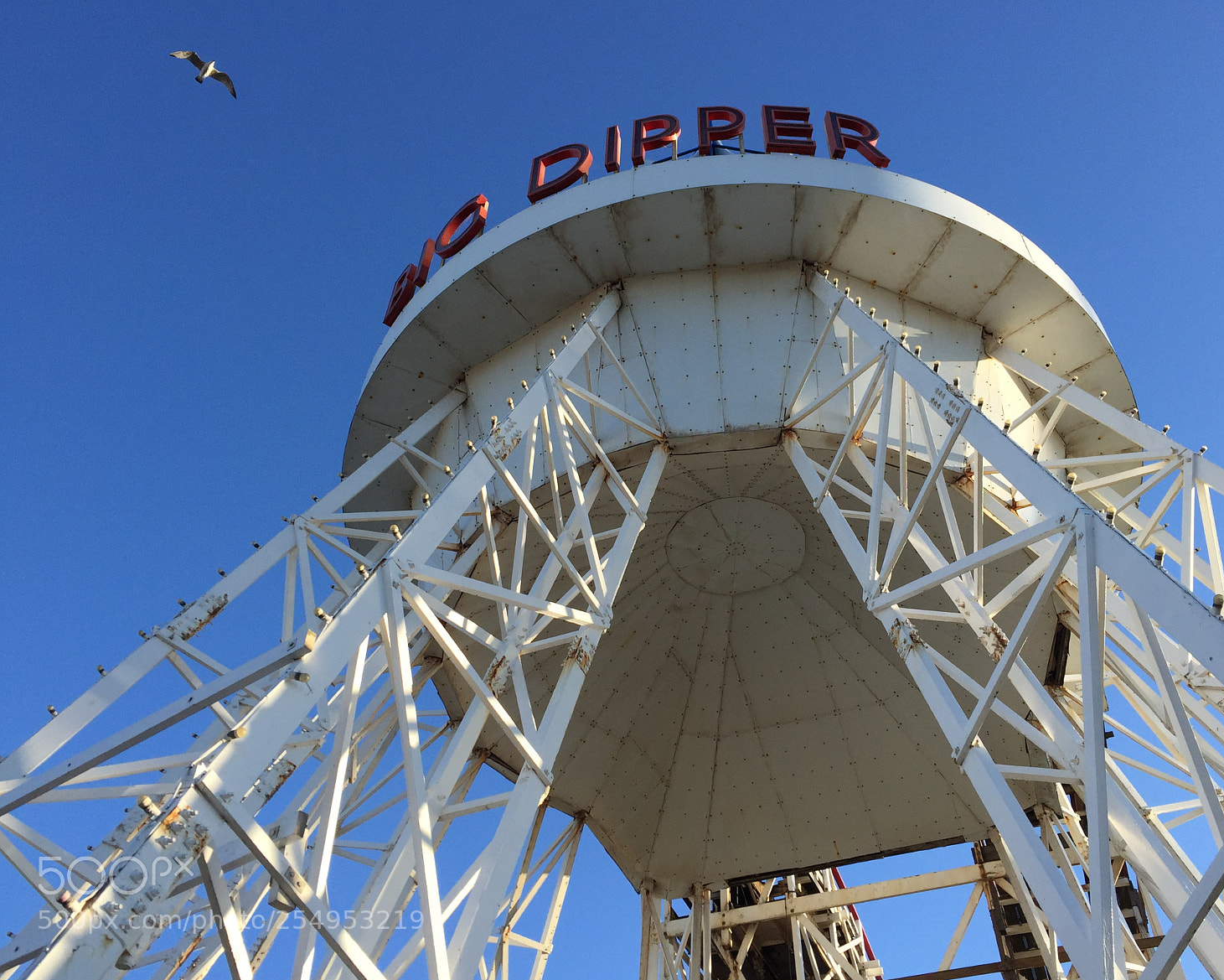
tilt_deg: +45.9
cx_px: 656
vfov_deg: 47.1
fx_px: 1123
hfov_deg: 57.1
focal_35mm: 31
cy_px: 483
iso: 32
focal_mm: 4.15
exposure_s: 1/1236
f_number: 2.2
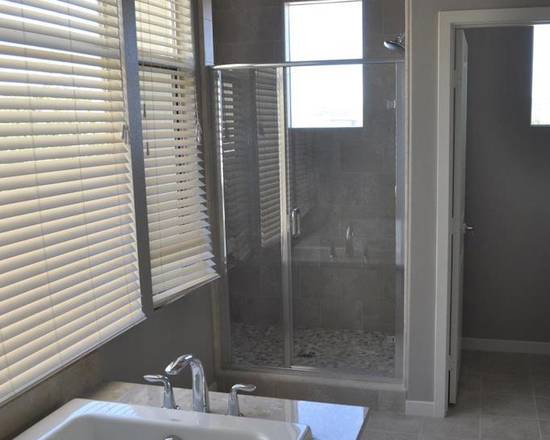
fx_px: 619
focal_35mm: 38
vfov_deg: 39.1
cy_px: 243
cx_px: 310
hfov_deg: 47.8
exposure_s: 1/125
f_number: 5.6
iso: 320
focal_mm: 18
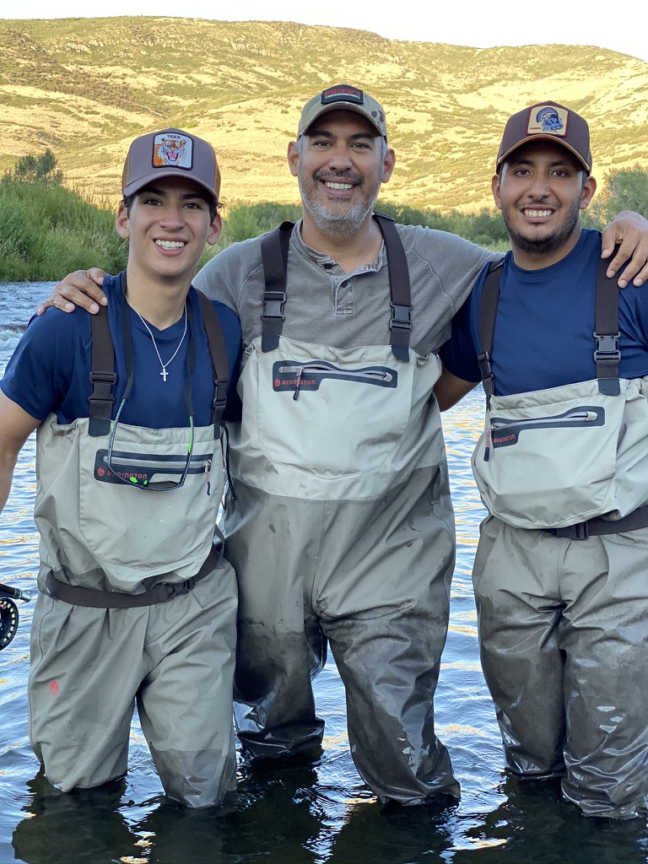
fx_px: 1298
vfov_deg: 36.8
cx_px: 324
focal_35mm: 52
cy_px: 432
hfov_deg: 28.0
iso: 40
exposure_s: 1/122
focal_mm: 6
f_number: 2
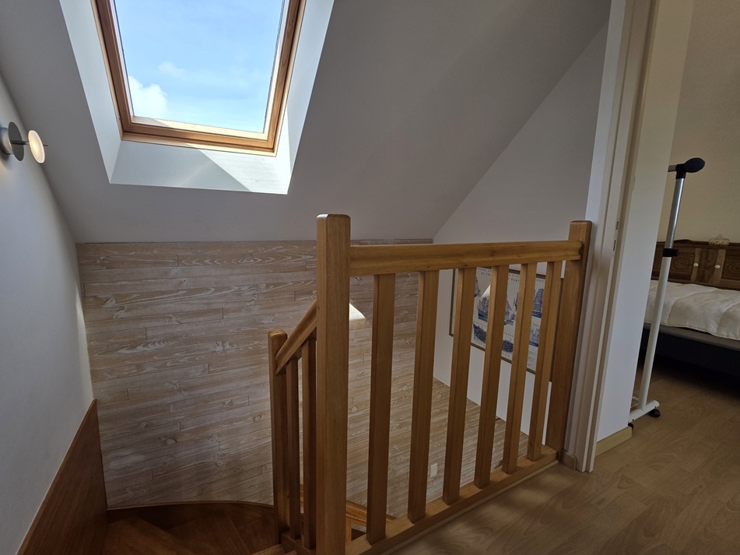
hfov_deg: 102.0
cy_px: 271
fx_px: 299
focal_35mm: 14
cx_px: 349
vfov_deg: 85.6
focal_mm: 2.2
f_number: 1.9
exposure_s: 1/257
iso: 40
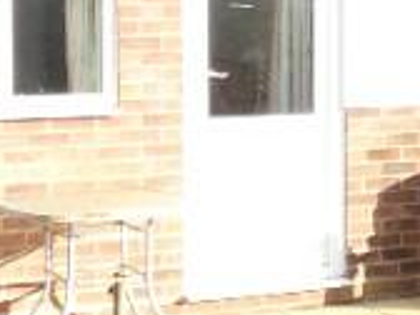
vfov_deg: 12.1
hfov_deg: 15.9
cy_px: 72
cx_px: 400
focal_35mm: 122
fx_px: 1480
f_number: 2.8
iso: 80
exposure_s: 1/320
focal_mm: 3.6
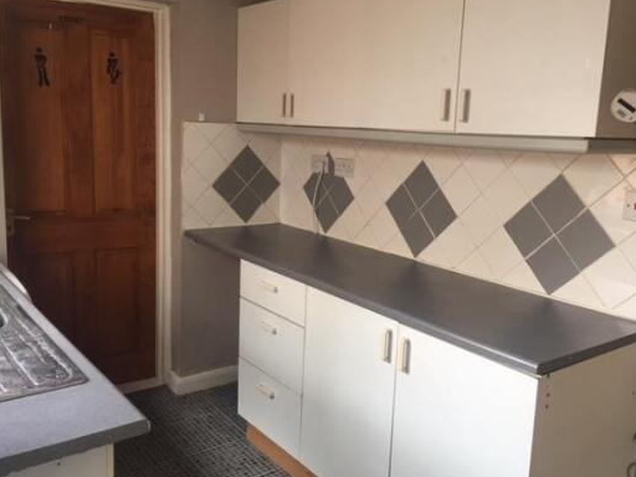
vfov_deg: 42.9
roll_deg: -2.6
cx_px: 319
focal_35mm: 33
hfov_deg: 55.4
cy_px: 240
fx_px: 606
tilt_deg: -9.1
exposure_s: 1/17
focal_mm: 4.15
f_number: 2.2
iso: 32
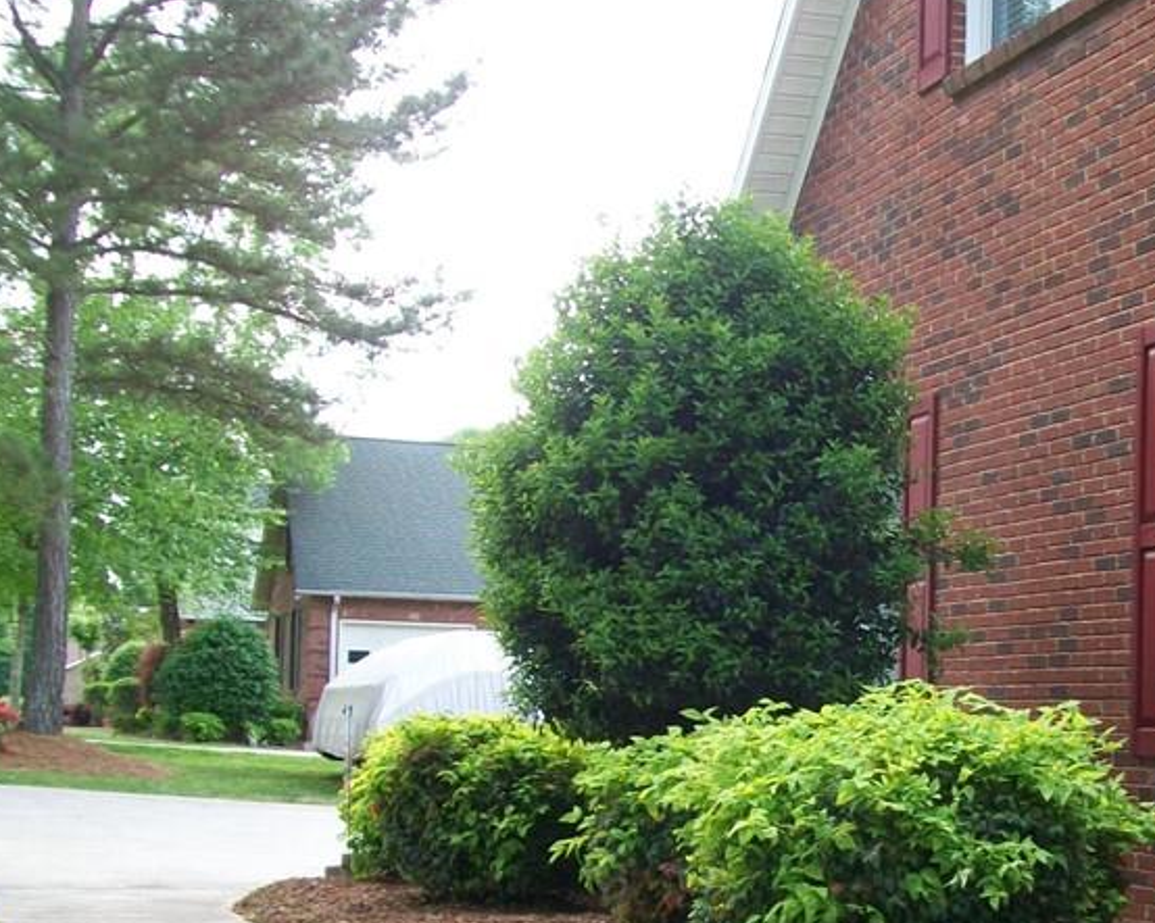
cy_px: 671
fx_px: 2222
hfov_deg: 28.7
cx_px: 853
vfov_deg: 23.3
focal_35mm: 65
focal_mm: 6
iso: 64
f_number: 2.7
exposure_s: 1/80
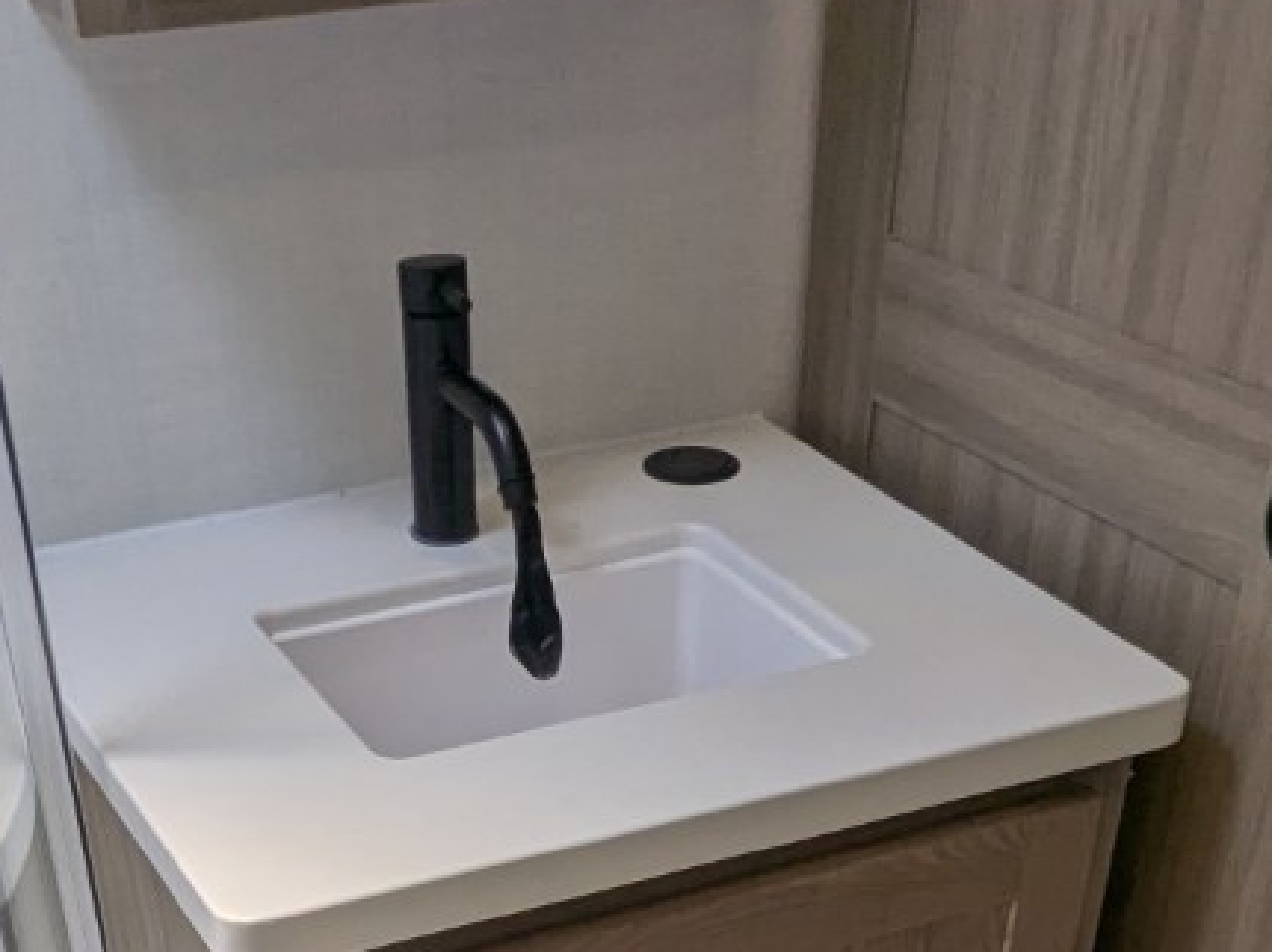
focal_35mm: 52
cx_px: 510
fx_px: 1910
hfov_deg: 36.7
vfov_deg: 22.0
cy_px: 1514
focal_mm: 2.35
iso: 38
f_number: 2.2
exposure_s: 1/376
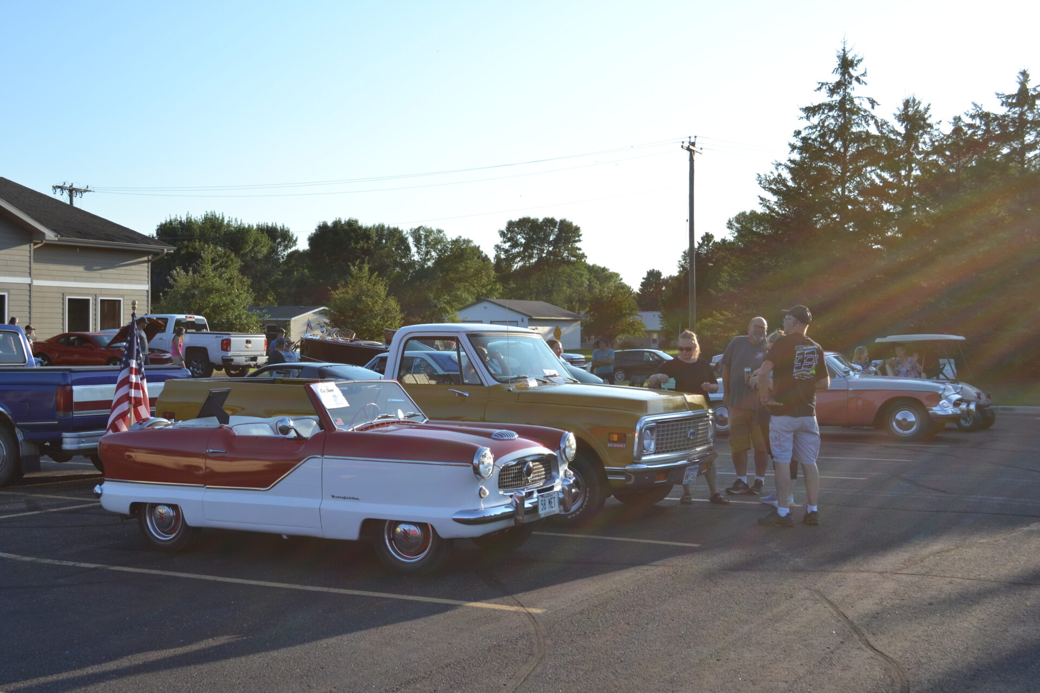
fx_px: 1257
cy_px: 346
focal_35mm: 44
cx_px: 520
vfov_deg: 30.8
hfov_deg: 45.0
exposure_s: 1/160
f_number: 6.3
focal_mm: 29
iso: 100
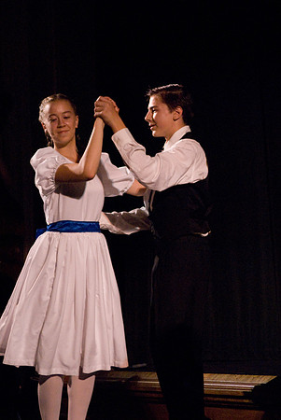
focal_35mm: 120
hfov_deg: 11.4
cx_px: 140
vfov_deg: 17.0
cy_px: 210
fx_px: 1402
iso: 1600
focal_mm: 80
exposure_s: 1/160
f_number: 2.8
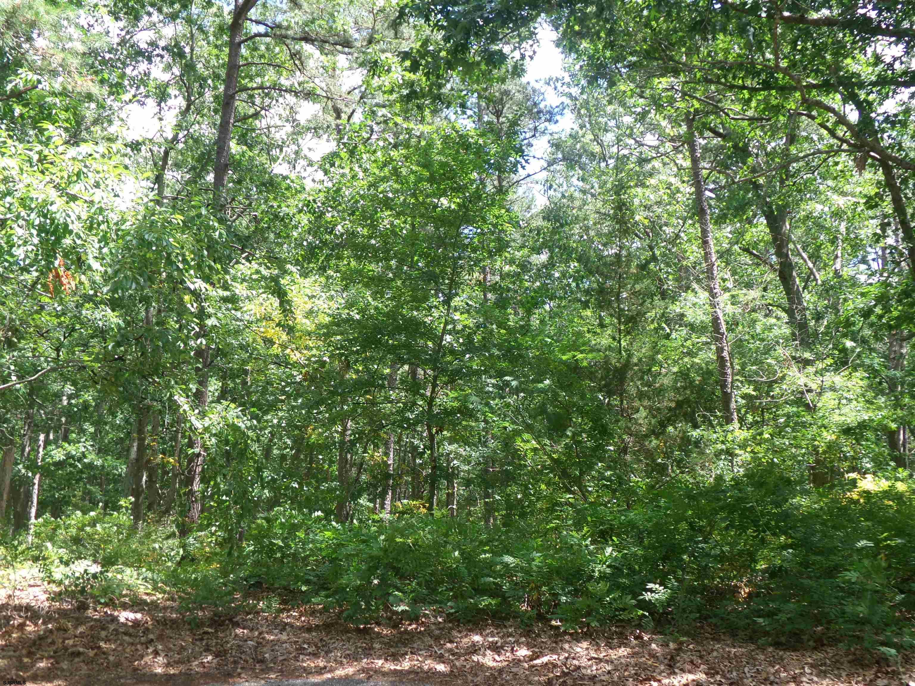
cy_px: 343
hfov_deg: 50.1
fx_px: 978
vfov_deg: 38.7
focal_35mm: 37
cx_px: 458
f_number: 4
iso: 100
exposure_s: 1/110
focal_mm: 6.6
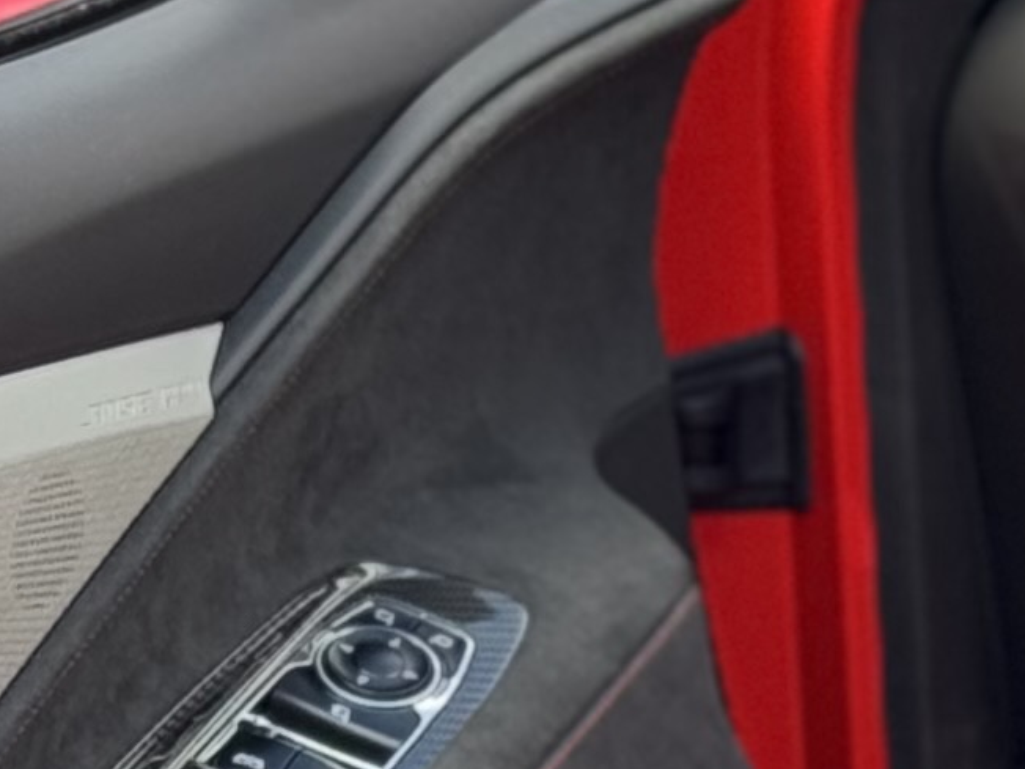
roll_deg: -0.5
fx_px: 8794
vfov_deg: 5.0
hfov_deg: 6.7
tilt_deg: -18.0
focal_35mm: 297
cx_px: 998
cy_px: 878
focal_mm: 6.76
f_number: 1.78
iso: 64
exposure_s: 1/454
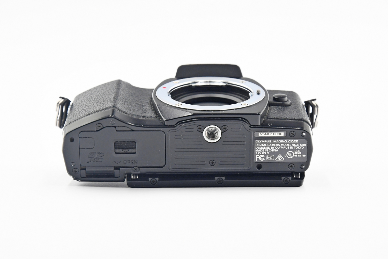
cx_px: 194
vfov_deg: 14.7
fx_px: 1002
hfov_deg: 21.9
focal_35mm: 93
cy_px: 130
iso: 1600
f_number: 7.1
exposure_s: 1/125
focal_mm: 62
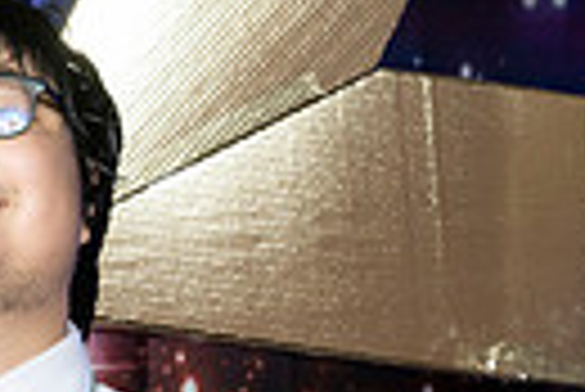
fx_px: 3709
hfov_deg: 8.6
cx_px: -495
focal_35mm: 228
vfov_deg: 6.0
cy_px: 475
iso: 320
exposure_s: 1/100
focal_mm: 51
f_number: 9
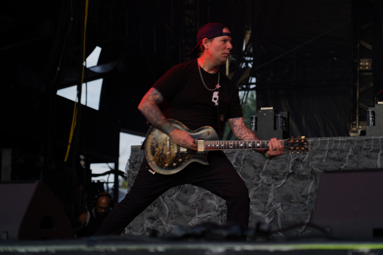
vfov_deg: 13.0
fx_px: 1117
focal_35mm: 105
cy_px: 128
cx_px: 192
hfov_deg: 19.5
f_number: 4
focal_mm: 105
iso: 100
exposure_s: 1/125
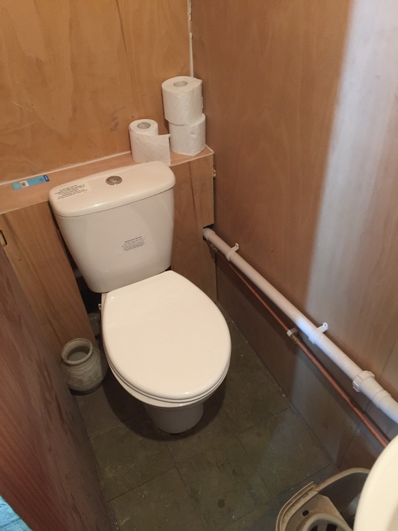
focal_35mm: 29
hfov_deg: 48.2
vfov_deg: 61.7
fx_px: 445
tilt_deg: -43.7
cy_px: 266
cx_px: 199
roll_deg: +2.1
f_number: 2.2
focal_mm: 4.15
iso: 160
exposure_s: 1/33
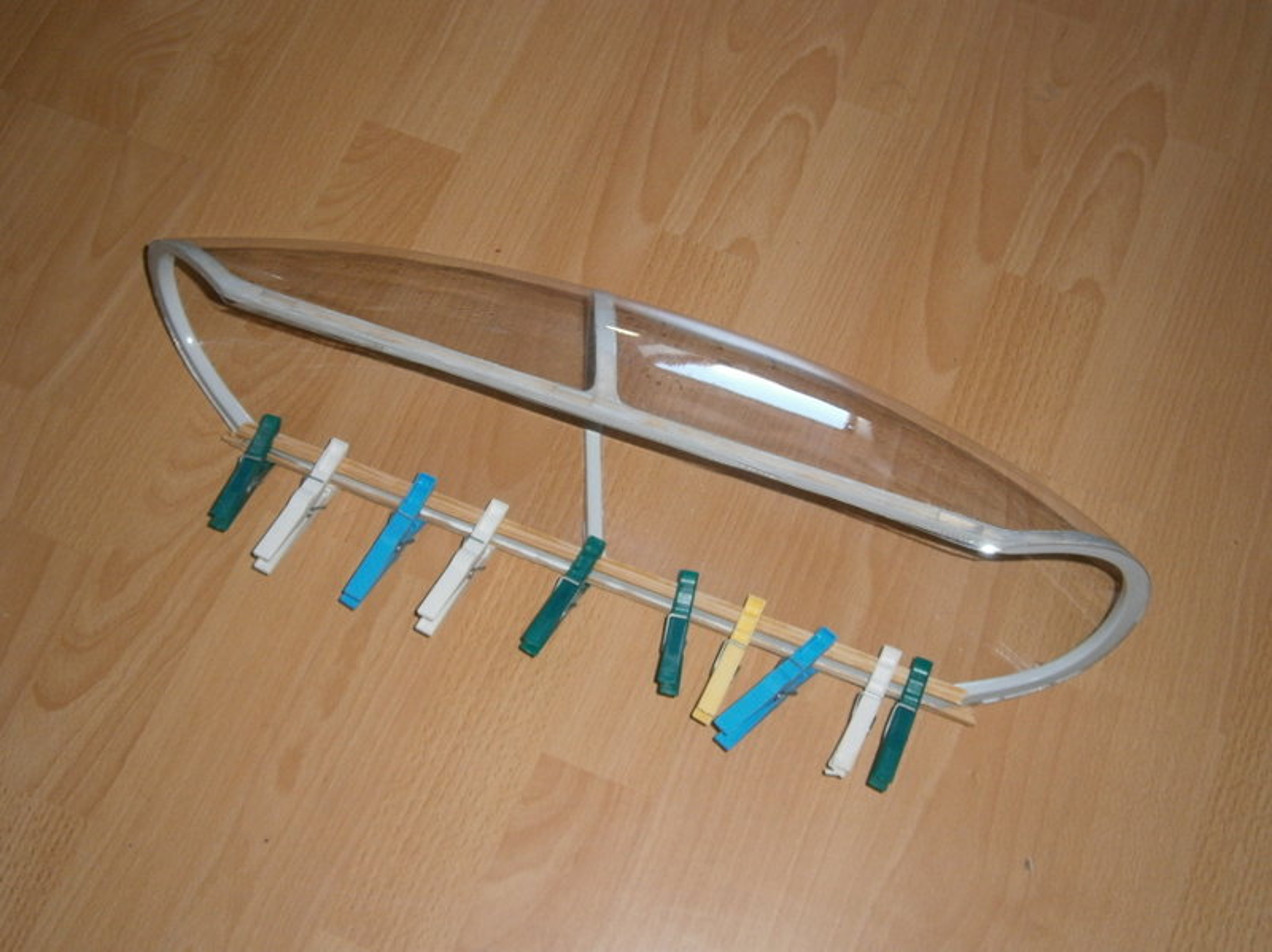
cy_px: 476
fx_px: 1726
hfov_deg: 40.5
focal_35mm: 47
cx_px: 636
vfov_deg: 30.8
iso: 125
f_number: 3.4
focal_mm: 8.3
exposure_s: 1/40
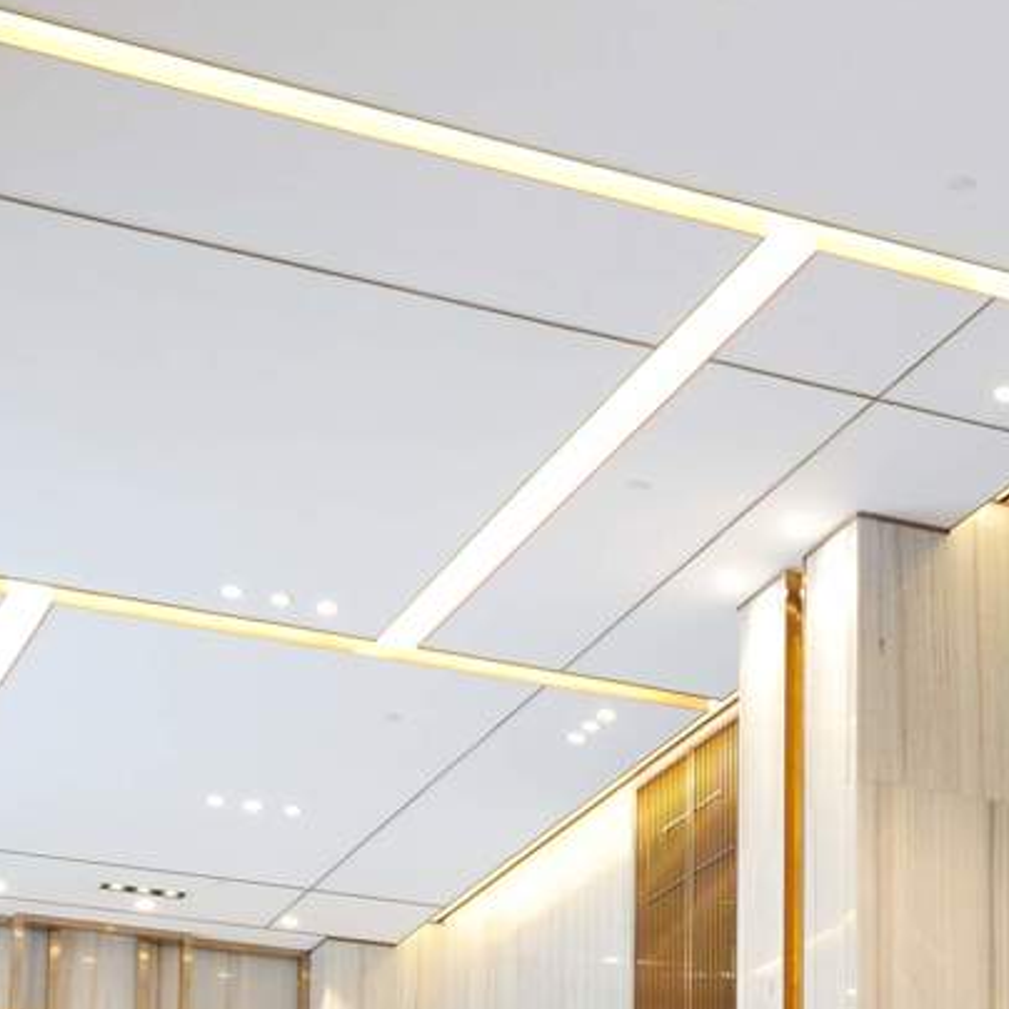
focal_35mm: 89
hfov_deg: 17.8
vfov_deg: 18.1
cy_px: 1336
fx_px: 2935
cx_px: 1424
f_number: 8
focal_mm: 24
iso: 400
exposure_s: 1/13
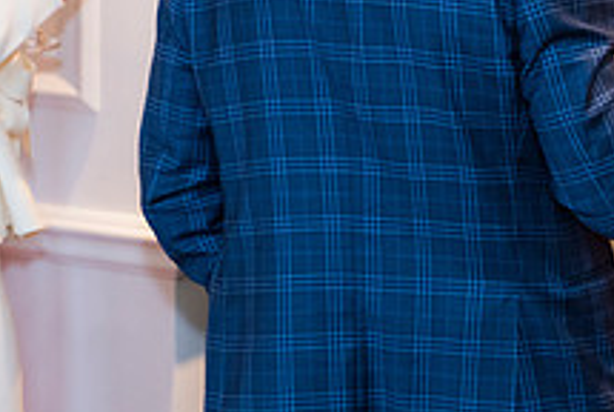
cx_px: 437
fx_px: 3313
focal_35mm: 194
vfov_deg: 7.0
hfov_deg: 10.6
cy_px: -90
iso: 1250
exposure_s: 1/100
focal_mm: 72
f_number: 4
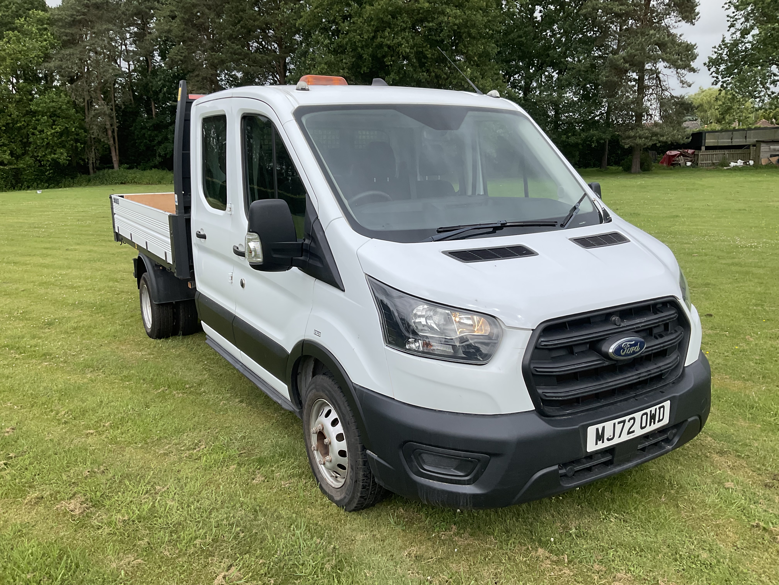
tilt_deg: -11.0
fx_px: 653
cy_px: 292
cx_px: 390
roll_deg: +2.2
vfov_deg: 48.2
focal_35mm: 29
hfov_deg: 61.7
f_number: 1.8
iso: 16
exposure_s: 1/1076
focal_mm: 3
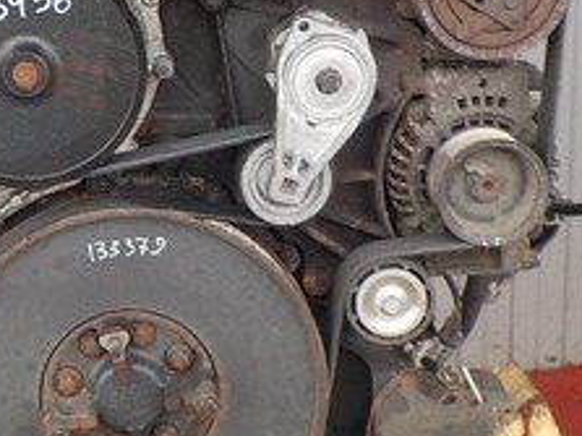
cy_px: 68
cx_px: 136
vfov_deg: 17.0
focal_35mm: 86
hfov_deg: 22.5
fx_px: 1445
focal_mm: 4.1
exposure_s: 1/30
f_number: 3.3
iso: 250
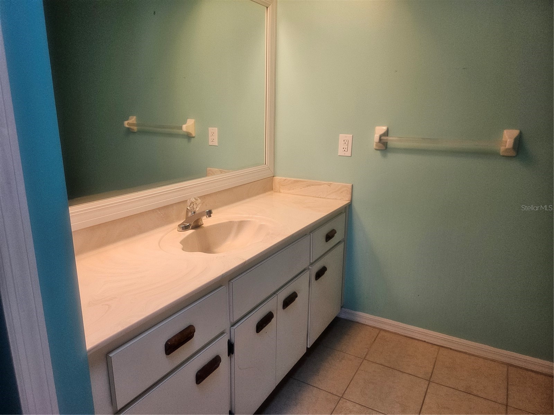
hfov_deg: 71.6
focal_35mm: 24
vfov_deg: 56.8
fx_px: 384
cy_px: 208
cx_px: 277
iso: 250
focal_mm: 5
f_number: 1.8
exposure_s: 1/120
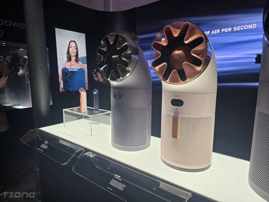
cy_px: 101
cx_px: 134
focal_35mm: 23
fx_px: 179
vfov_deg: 58.9
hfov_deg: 73.9
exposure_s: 1/82.1
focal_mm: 6.3
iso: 200
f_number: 1.7
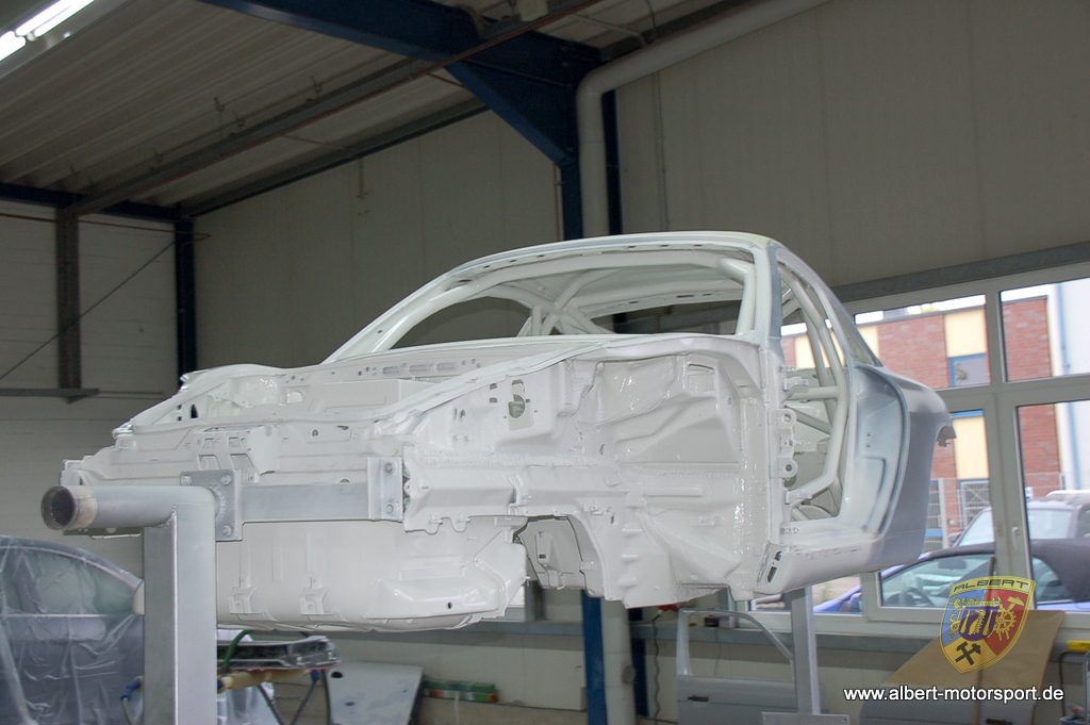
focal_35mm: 48
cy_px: 362
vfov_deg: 28.0
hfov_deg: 41.1
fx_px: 1452
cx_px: 545
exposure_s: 1/60
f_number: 4
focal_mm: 32
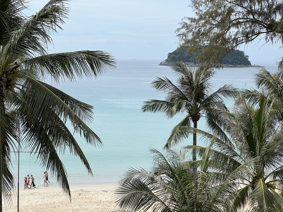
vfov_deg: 19.1
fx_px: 630
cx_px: 142
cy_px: 106
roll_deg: -0.3
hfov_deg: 25.3
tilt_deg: -3.7
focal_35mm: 77
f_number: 2.8
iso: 32
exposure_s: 1/1277
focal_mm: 9
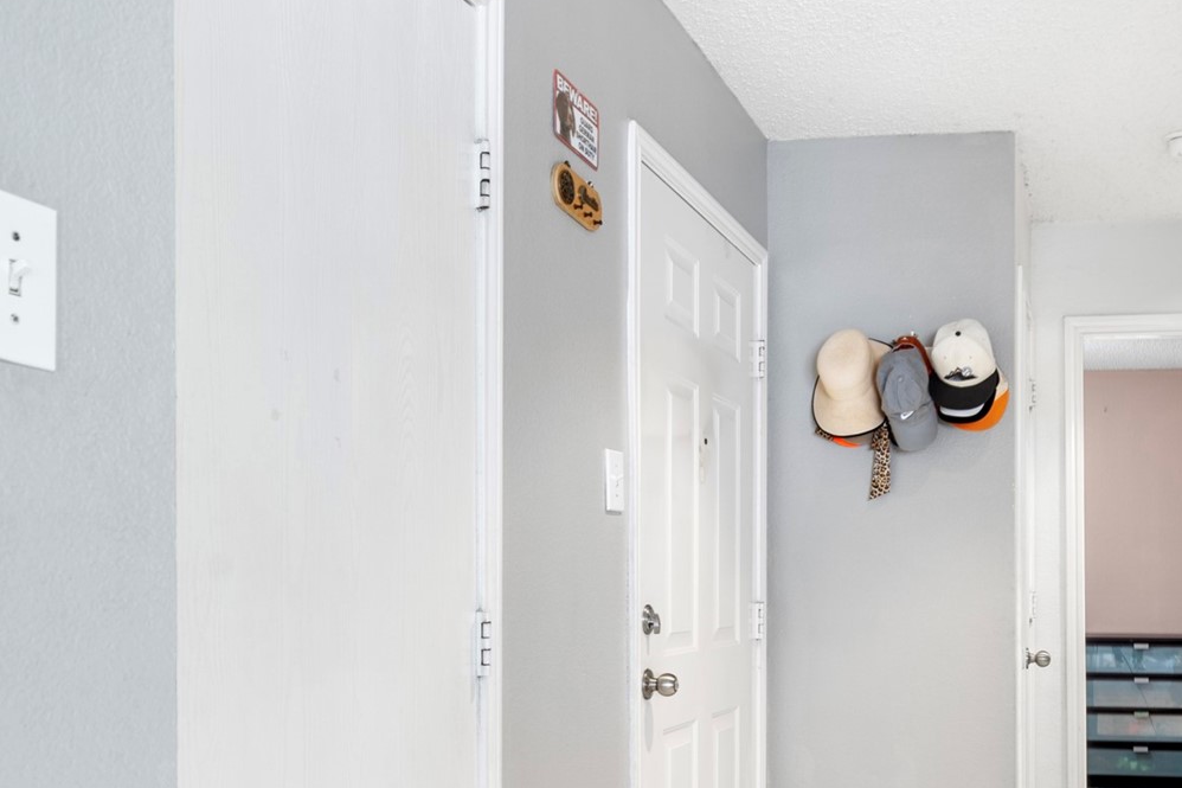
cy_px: 652
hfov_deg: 48.9
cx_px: 945
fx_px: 1215
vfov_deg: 34.6
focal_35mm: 37
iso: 400
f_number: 8
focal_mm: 17
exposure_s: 1.3
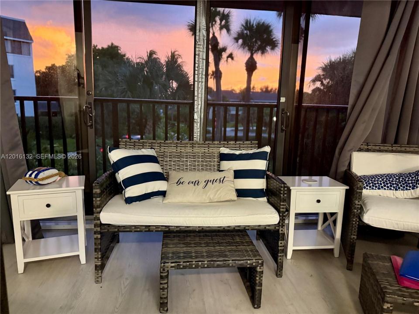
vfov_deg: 56.8
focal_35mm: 24
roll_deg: -1.7
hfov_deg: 71.6
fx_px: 291
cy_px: 157
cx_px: 210
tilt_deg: -10.5
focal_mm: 6.76
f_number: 1.78
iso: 800
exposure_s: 1/40
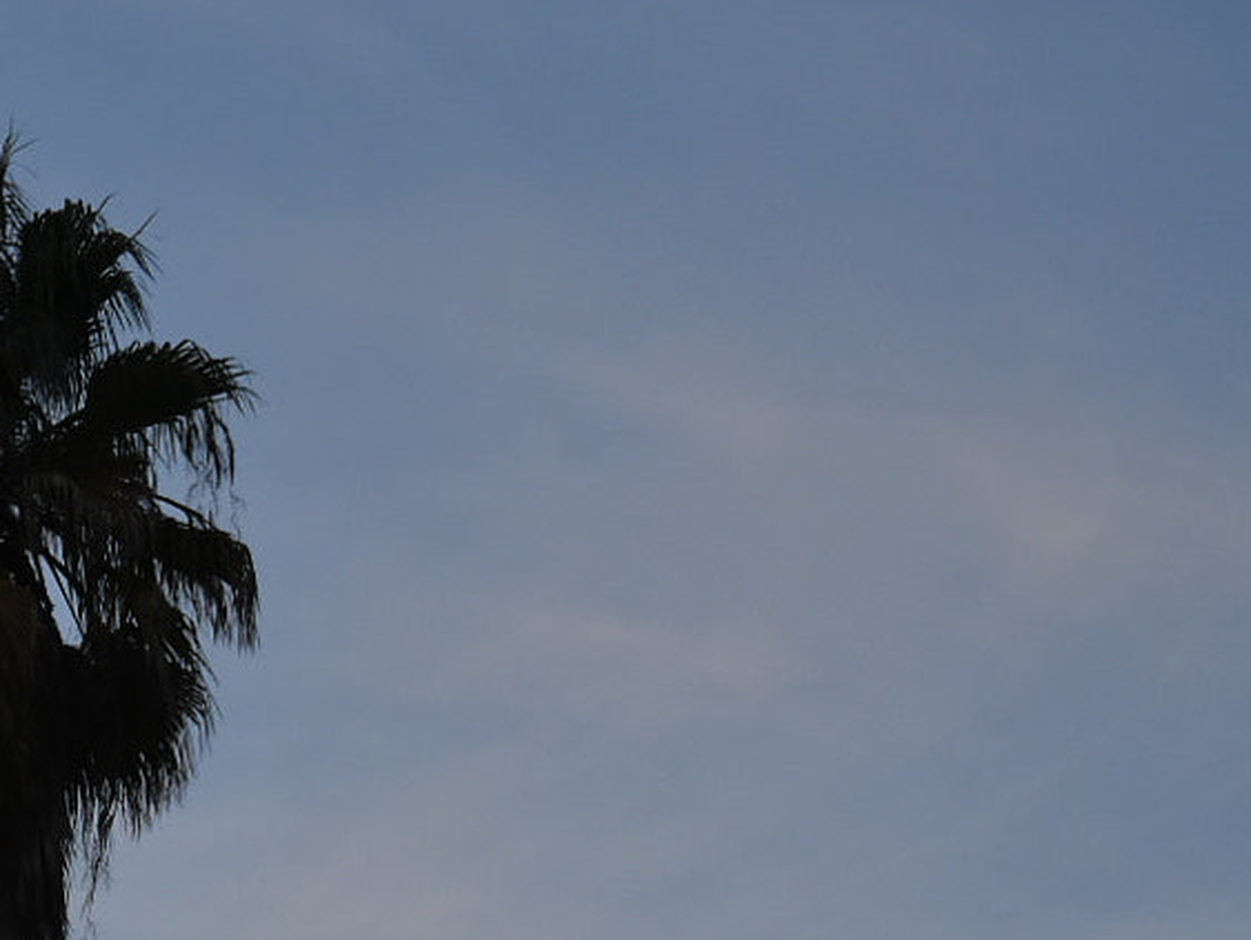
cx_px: -444
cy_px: 414
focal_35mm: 213
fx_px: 7703
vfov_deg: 7.0
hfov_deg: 9.1
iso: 800
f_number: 5.6
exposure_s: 1/640
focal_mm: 52
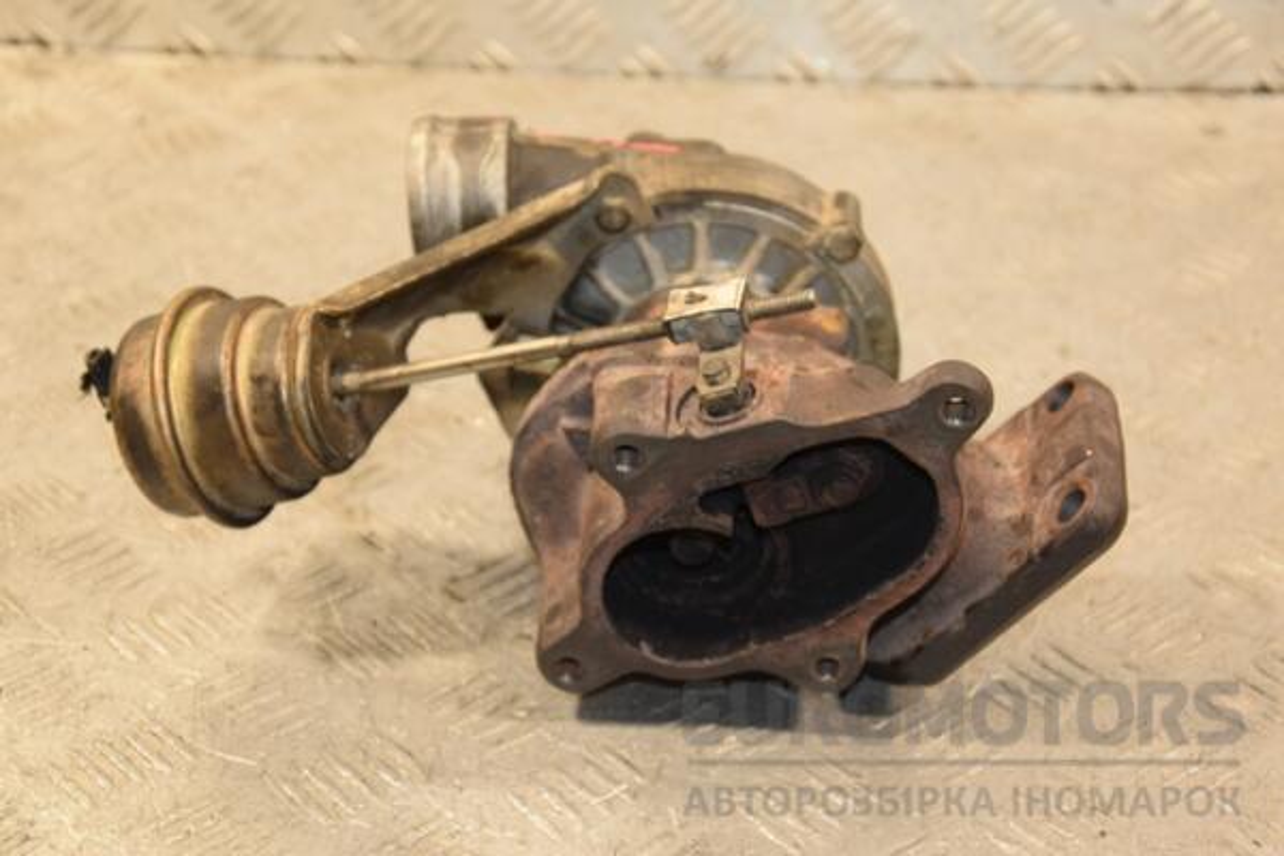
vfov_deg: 15.7
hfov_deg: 23.4
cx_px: 642
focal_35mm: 87
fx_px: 3103
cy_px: 428
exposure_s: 1/100
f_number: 5
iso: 800
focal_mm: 58
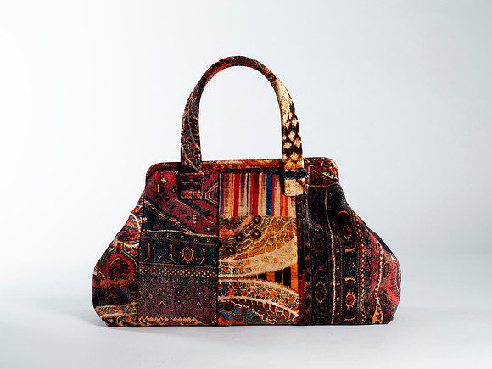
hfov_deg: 32.3
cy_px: 187
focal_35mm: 60
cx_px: 235
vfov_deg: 24.5
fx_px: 848
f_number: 7.1
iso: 200
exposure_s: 1/200
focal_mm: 50
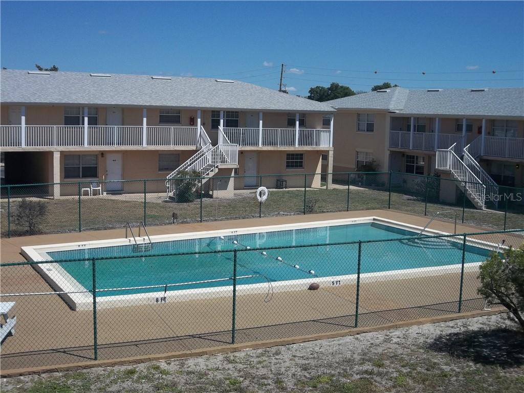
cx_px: 262
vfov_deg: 32.9
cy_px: 196
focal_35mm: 44
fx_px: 666
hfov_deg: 42.9
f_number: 11.3
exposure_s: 1/250
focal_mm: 7.8
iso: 80
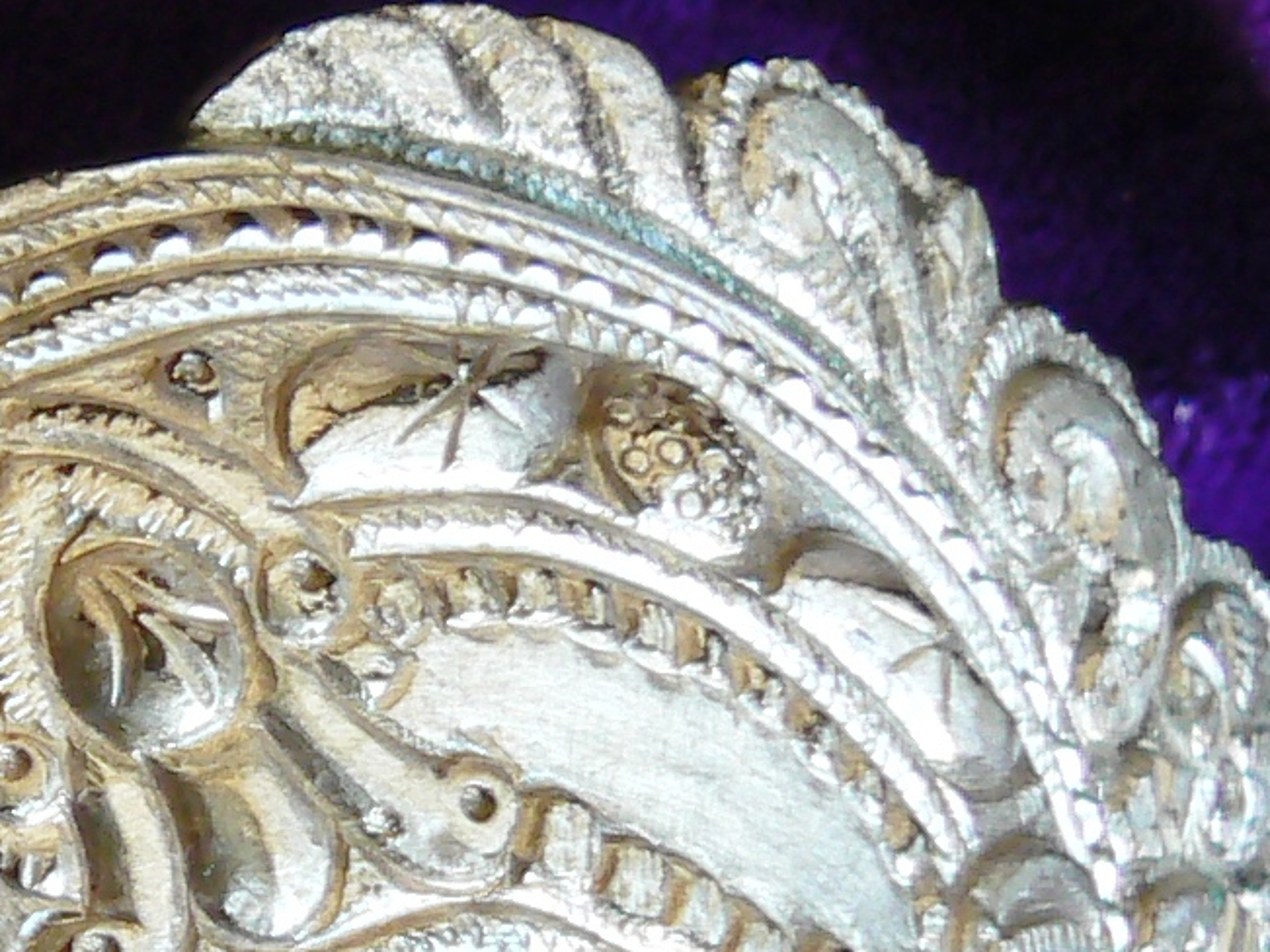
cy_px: 1059
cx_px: -1169
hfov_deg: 9.4
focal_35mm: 199
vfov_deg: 7.4
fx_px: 7300
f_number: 2.8
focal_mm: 7.6
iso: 100
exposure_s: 1/8
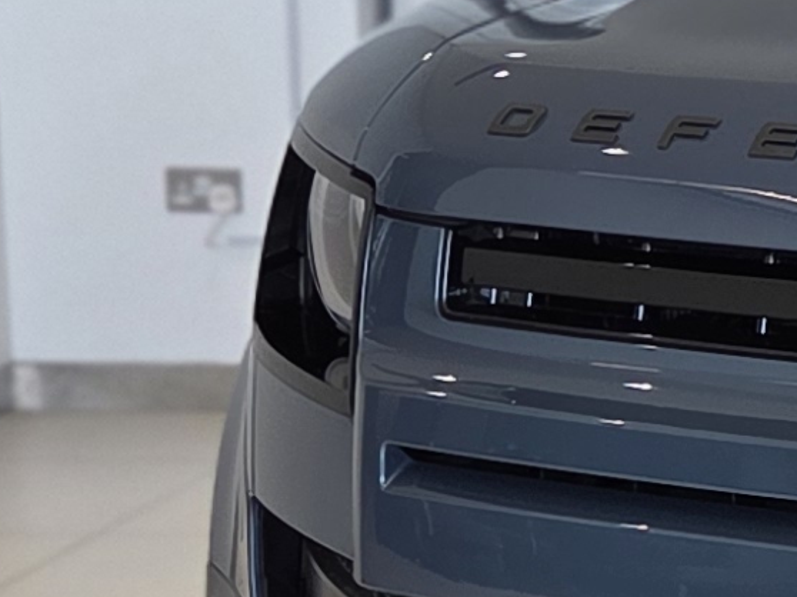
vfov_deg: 9.0
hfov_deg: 10.8
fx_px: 3797
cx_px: 1670
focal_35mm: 165
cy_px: 276
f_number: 1.8
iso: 80
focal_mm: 5.4
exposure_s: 1/180
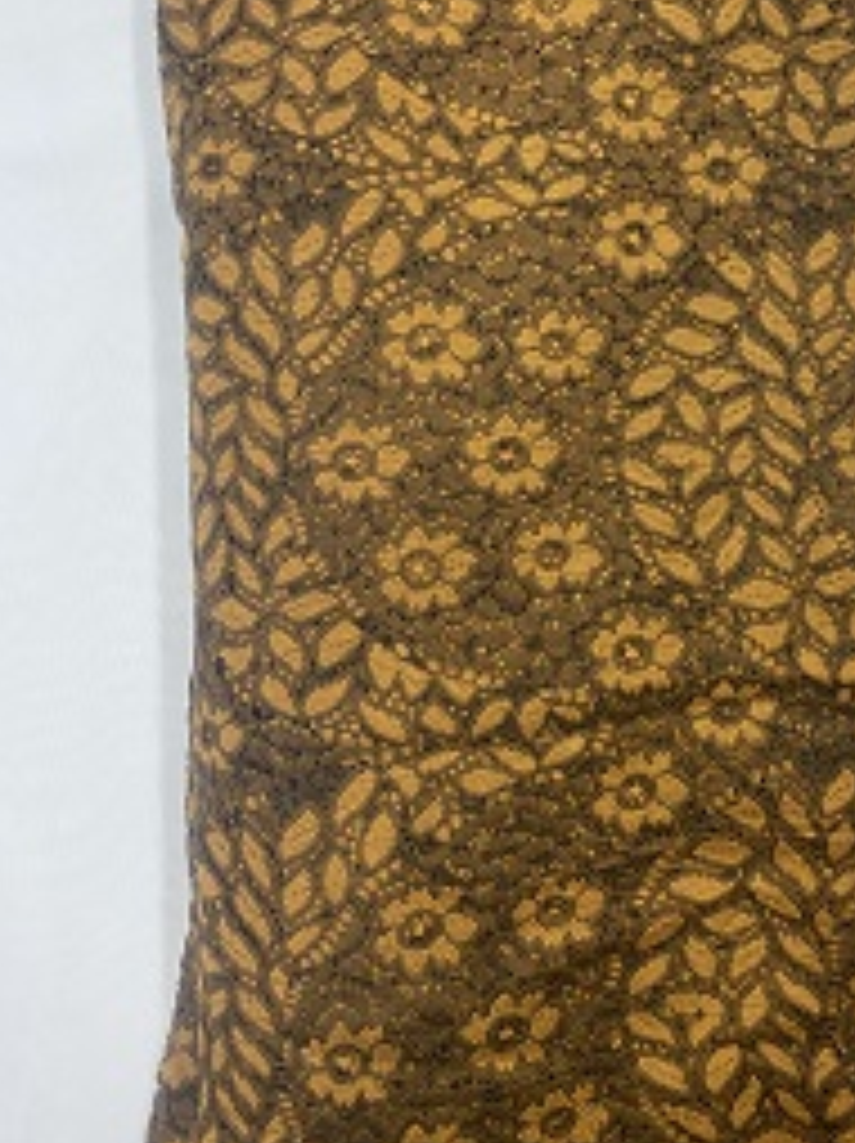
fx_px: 1353
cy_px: 315
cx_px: 639
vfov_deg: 44.6
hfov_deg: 34.4
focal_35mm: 41
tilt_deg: -83.2
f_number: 1.8
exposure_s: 1/60
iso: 160
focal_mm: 4.25
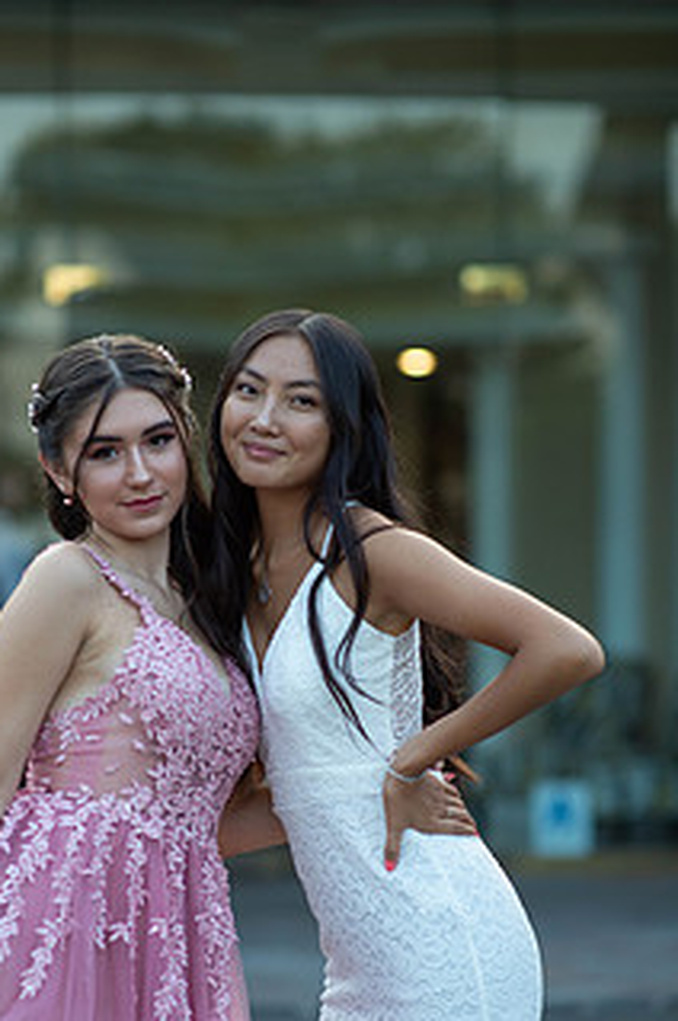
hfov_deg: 11.4
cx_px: 209
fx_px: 3397
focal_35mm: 120
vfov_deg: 17.0
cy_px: 669
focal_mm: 85
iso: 250
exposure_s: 1/1000
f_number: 2
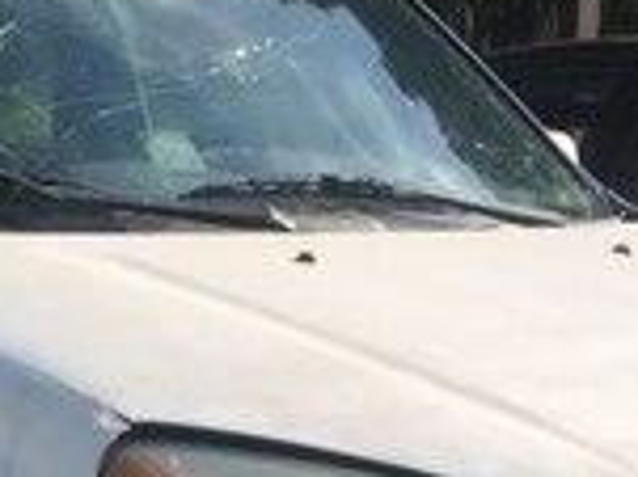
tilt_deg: -14.6
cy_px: 610
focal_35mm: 127
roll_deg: +2.6
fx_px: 2339
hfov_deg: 14.9
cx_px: -169
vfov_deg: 11.4
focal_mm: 4.15
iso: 32
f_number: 2.2
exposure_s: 1/1709
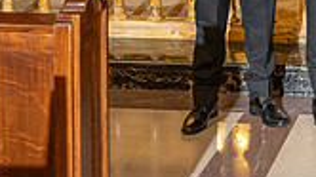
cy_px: -167
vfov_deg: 10.7
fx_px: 871
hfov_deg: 19.0
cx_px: 416
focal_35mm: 104
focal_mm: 25
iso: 1000
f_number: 2.8
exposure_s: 1/200
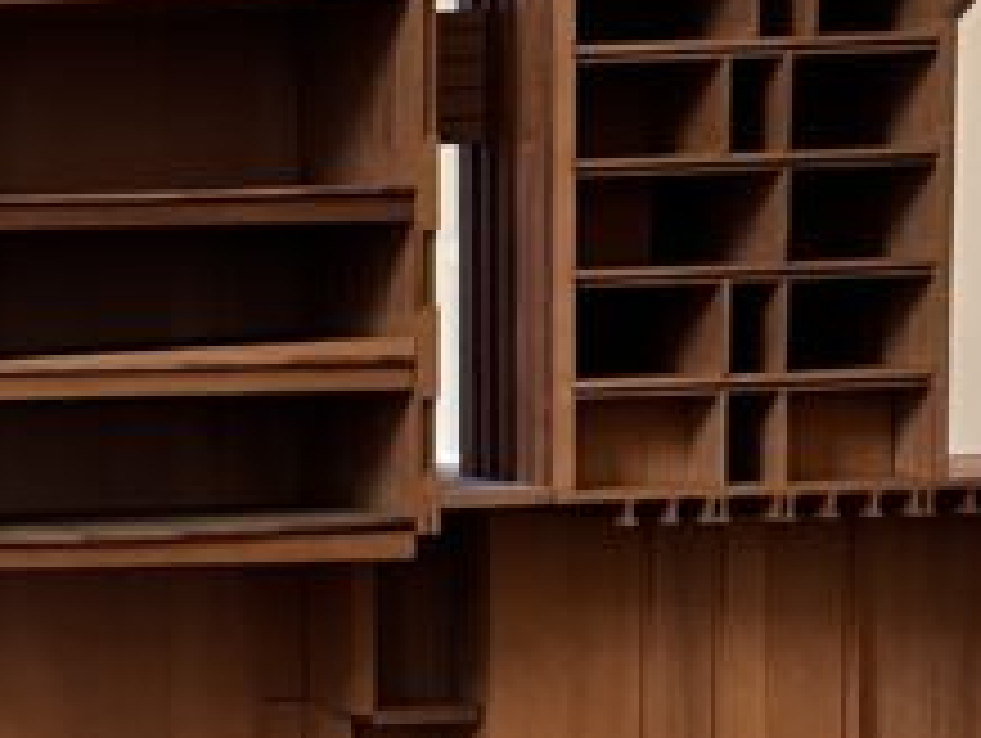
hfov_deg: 14.3
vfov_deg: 12.1
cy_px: 590
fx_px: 3461
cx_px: -765
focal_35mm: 122
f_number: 1.6
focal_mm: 5.1
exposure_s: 1/50
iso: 125
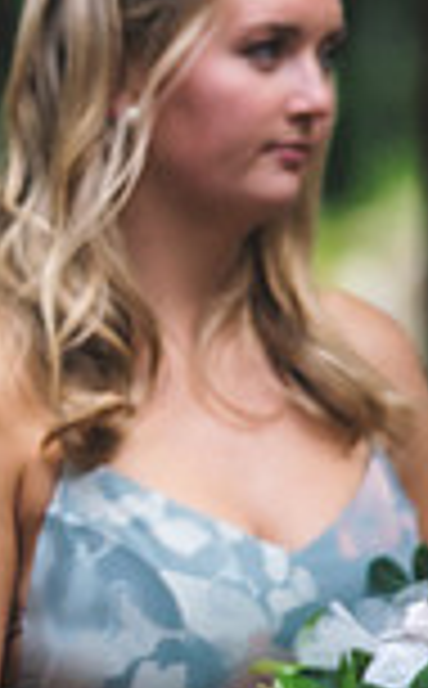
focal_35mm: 774
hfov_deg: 1.7
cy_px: 506
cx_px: -861
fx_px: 14514
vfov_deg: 2.7
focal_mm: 200
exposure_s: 1/800
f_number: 2.8
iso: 1000
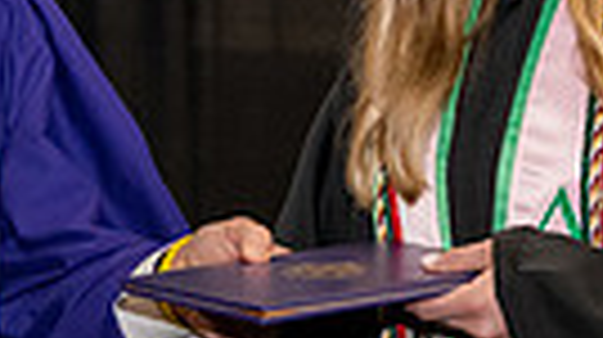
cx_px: 99
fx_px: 5078
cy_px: 11
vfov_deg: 3.8
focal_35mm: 318
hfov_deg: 6.8
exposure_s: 1/200
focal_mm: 70
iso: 2000
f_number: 5.6
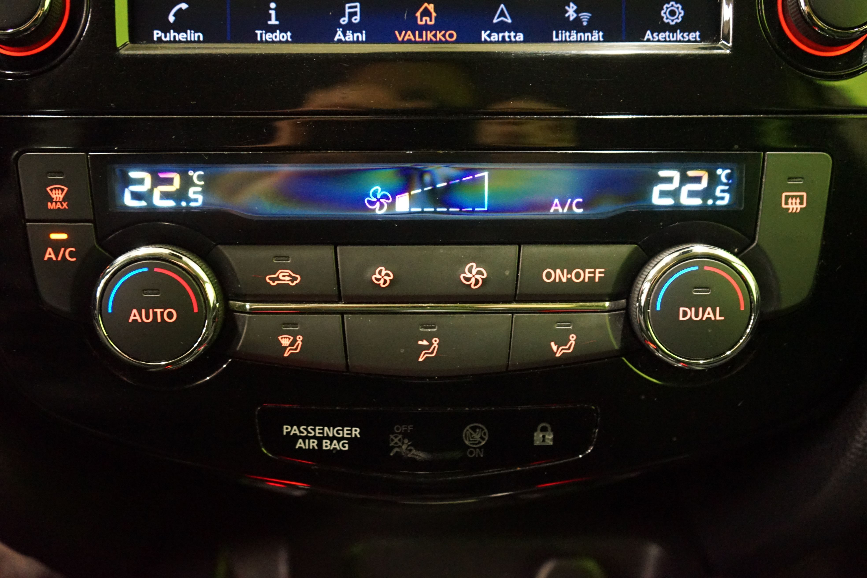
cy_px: 289
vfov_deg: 33.4
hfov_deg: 48.5
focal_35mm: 40
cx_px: 434
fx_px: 963
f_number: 4
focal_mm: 40
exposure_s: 1/8
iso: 6400
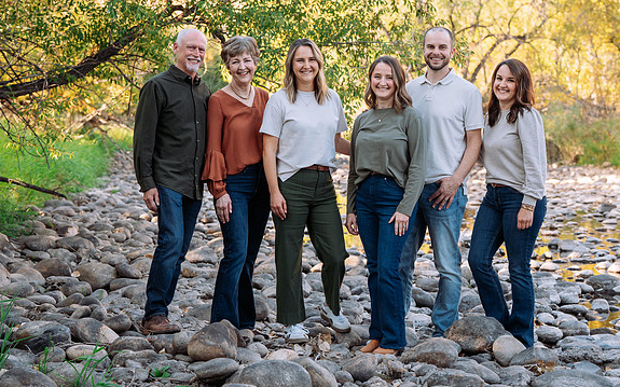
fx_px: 1368
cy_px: 157
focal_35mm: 81
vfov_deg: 16.1
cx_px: 309
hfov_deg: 25.5
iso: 800
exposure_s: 1/200
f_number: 5
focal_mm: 70
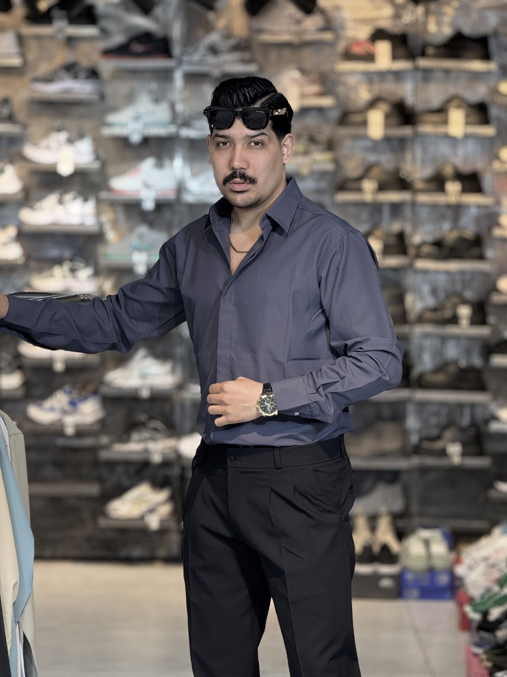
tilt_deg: -4.1
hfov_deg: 12.3
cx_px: 254
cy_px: 338
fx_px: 2343
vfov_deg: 16.4
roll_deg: -0.8
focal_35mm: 120
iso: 160
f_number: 2.8
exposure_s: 1/100
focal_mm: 15.66
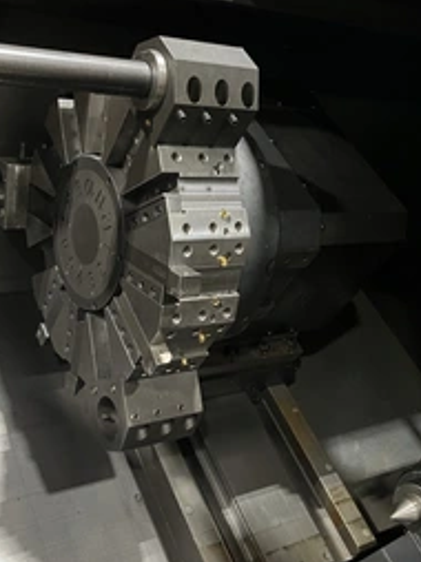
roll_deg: +1.5
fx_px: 666
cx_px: 146
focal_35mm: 41
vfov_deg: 45.8
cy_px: 274
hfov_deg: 34.8
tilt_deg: -5.5
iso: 640
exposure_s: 1/32
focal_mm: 5.1
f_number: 1.6
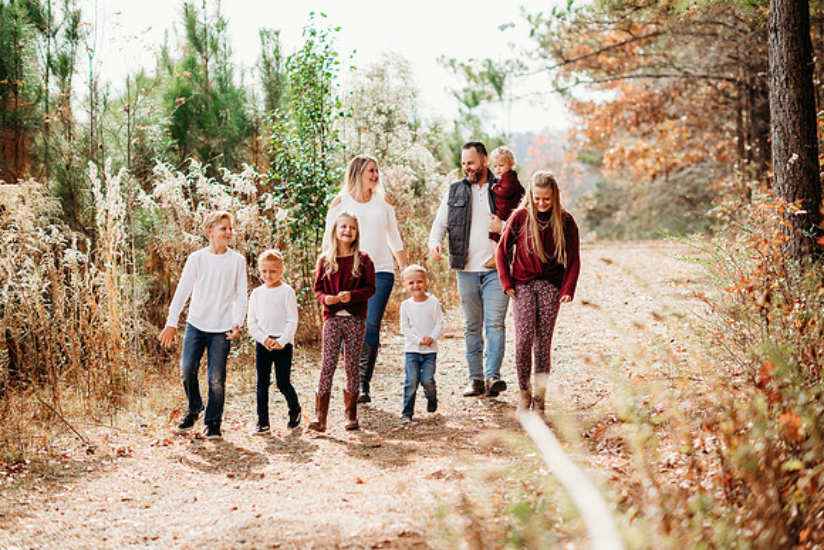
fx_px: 1946
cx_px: 412
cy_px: 275
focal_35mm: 85
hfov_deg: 23.9
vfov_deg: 16.1
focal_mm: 85
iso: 100
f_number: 2.2
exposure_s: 1/1250
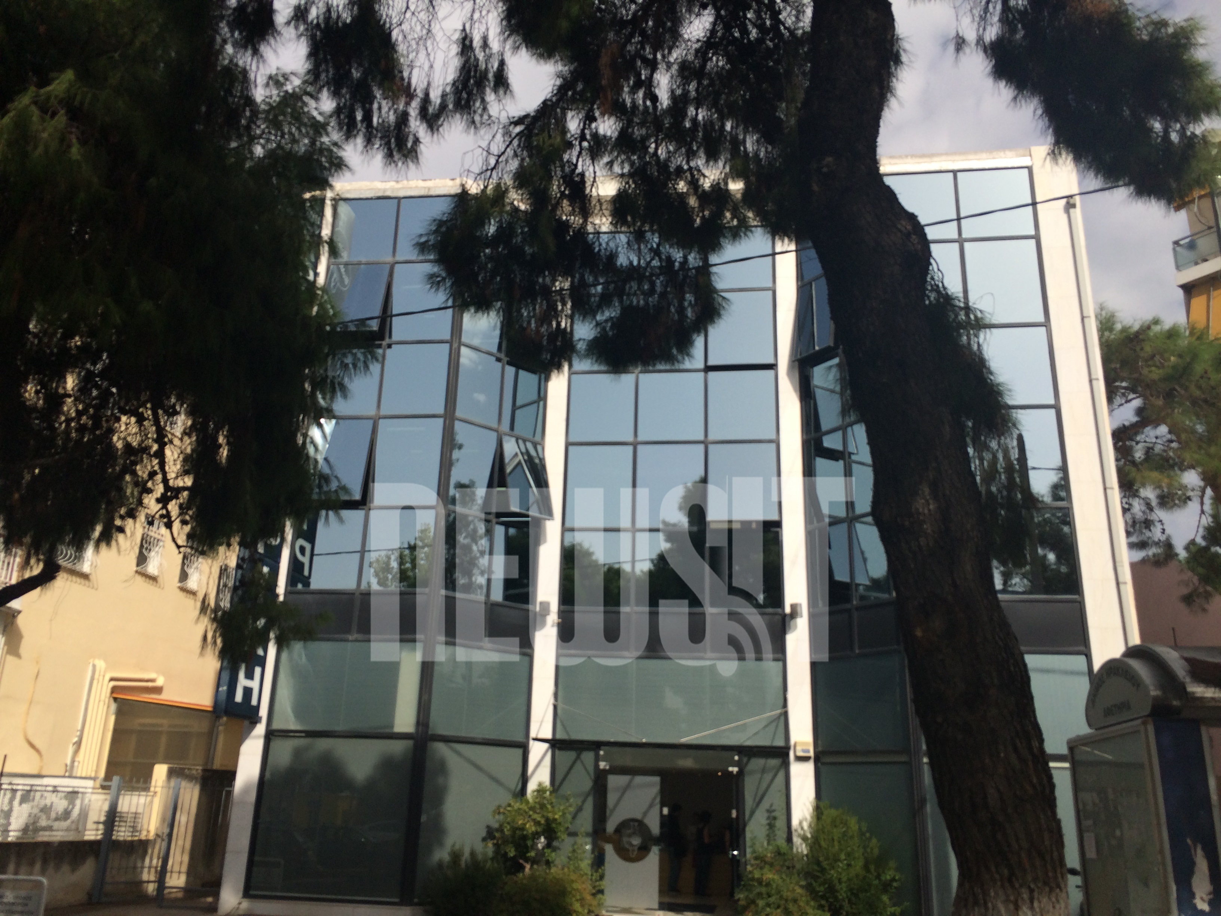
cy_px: 458
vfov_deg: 46.8
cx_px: 610
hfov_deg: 60.0
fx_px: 1058
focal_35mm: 30
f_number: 2.2
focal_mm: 4.12
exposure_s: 1/2933
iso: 40
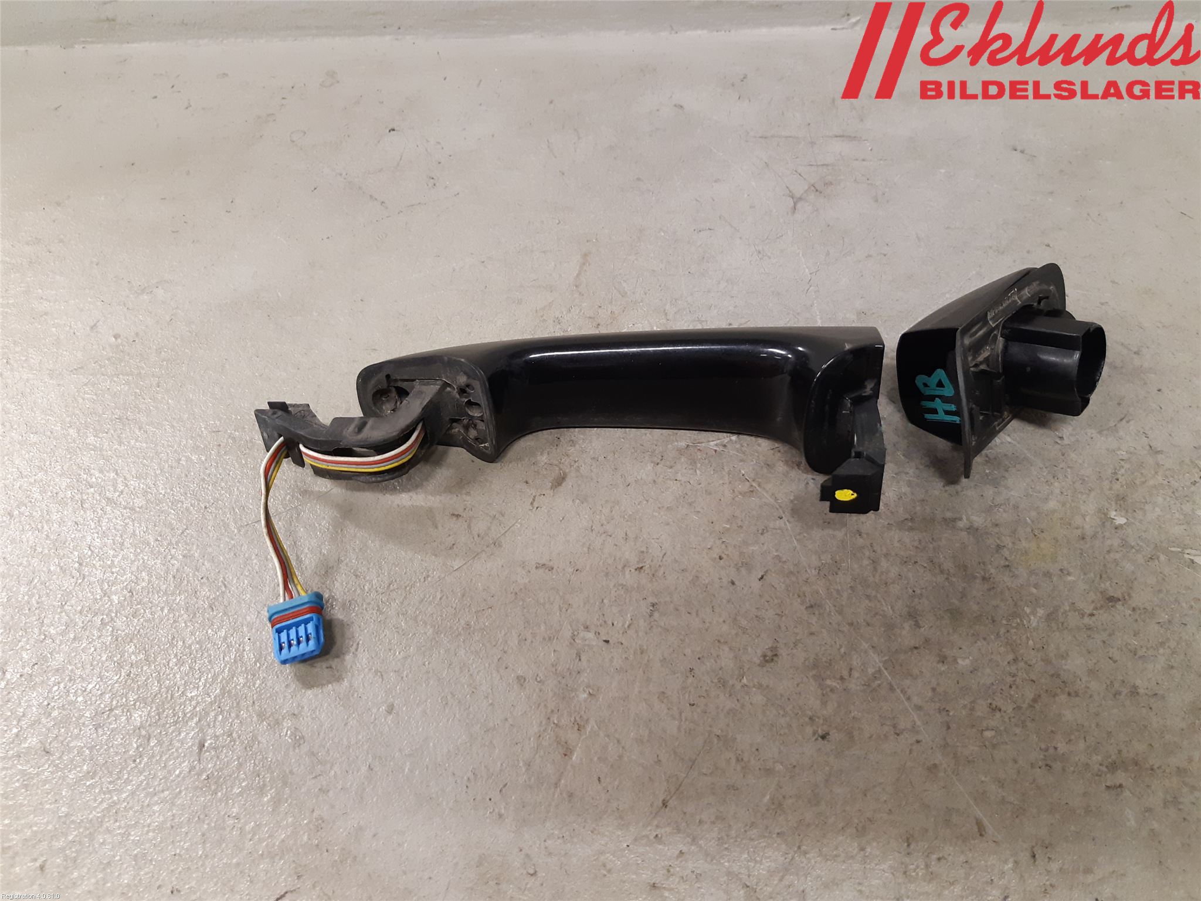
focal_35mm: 26
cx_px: 600
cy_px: 450
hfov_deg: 67.3
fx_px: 902
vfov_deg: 53.1
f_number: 1.7
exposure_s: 1/50
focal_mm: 3.93
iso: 250
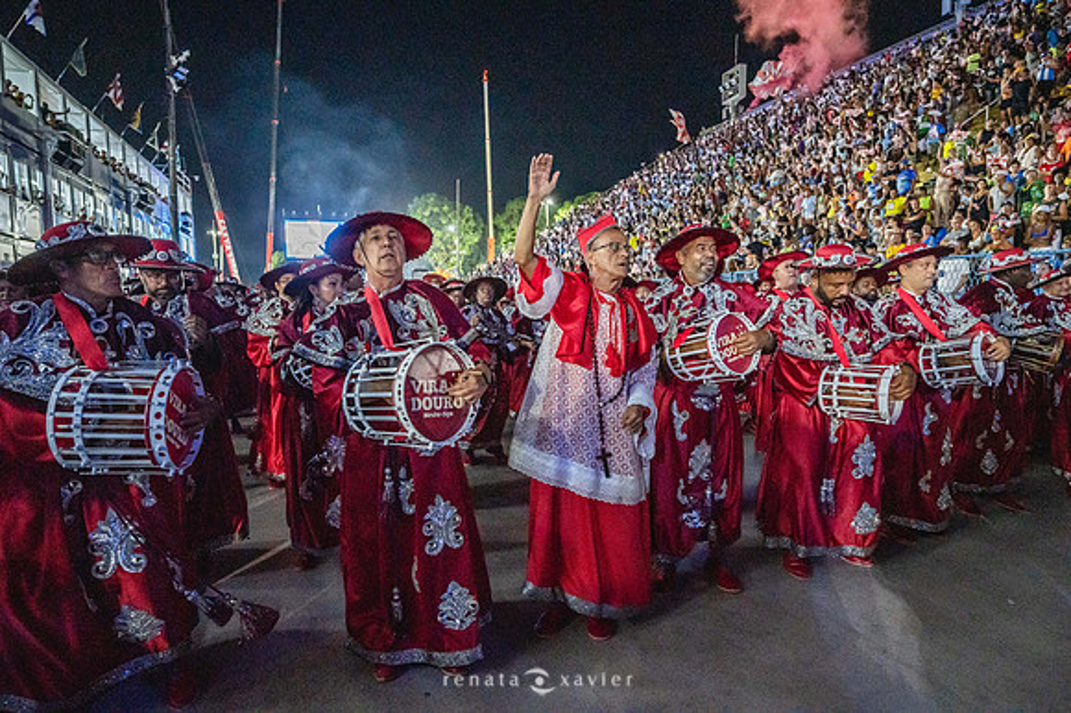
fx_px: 595
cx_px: 536
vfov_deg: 61.9
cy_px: 356
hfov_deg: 84.0
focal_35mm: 20
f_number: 4
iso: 6400
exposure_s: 1/200
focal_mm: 20
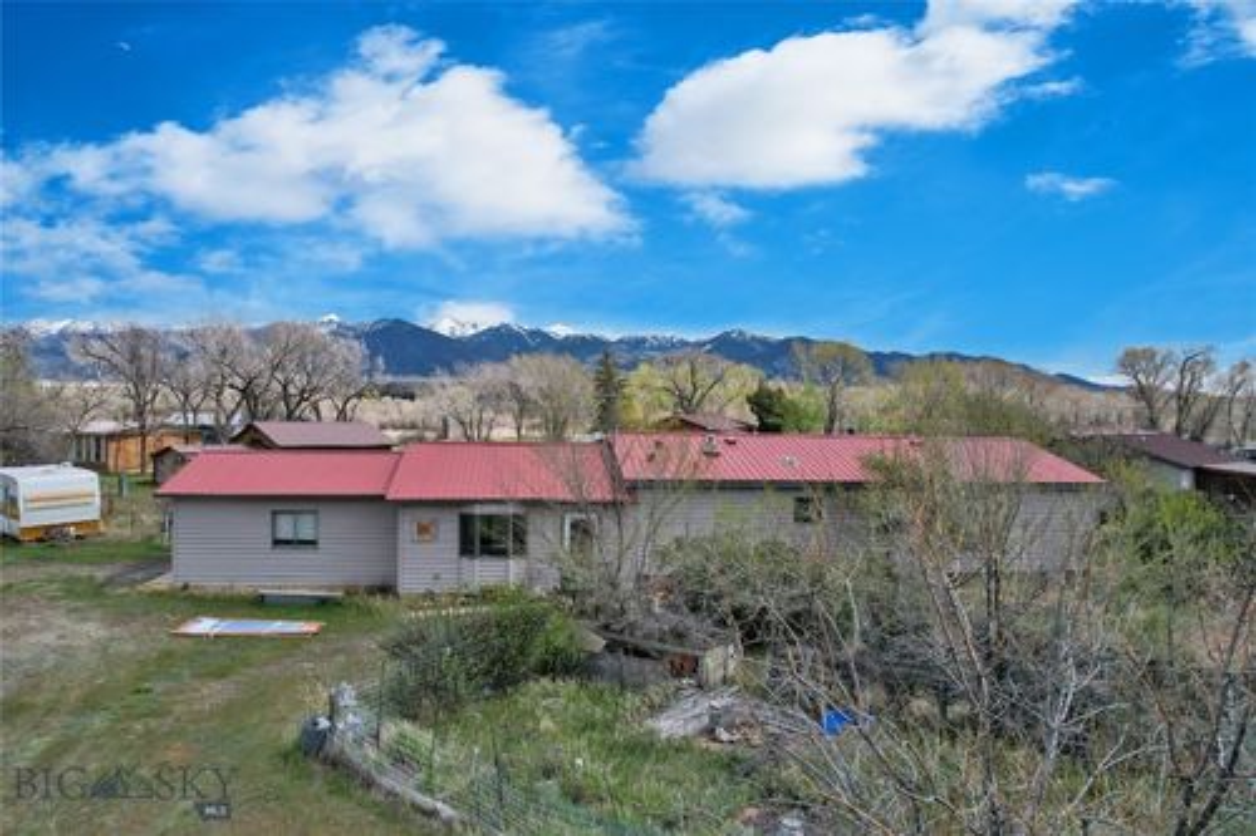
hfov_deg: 78.6
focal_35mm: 22
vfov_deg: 57.2
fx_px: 767
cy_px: 418
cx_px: 628
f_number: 2.8
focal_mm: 8.38
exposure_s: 1/3000
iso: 140
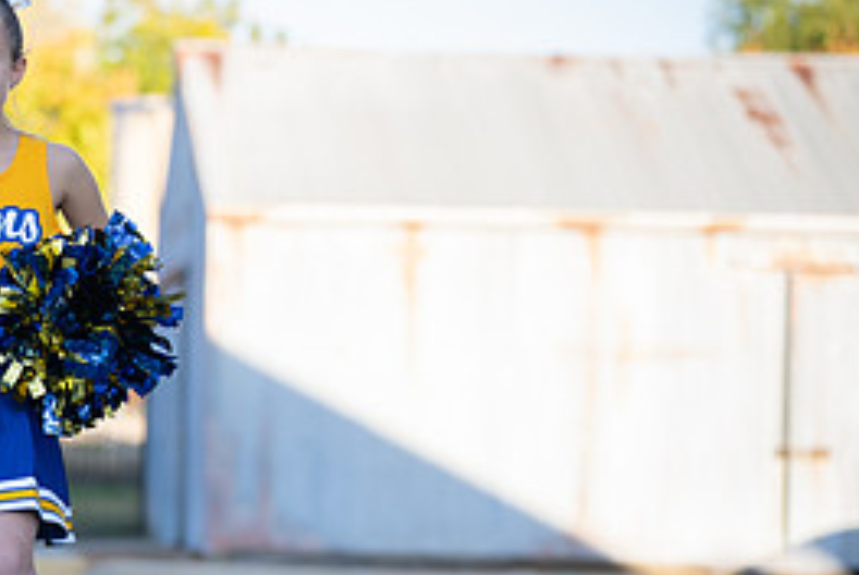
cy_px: 377
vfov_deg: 7.6
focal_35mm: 180
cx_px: -56
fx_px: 4300
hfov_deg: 11.3
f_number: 2.8
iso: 100
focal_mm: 79
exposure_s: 1/320
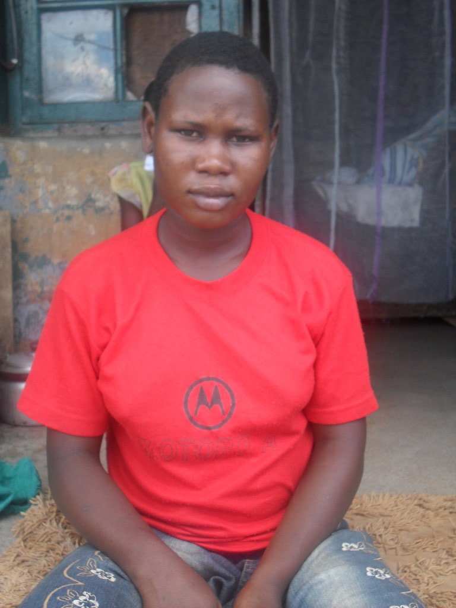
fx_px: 861
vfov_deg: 38.9
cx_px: 228
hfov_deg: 29.7
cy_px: 304
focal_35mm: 49
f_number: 3.1
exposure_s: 1/90
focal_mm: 8.1
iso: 80
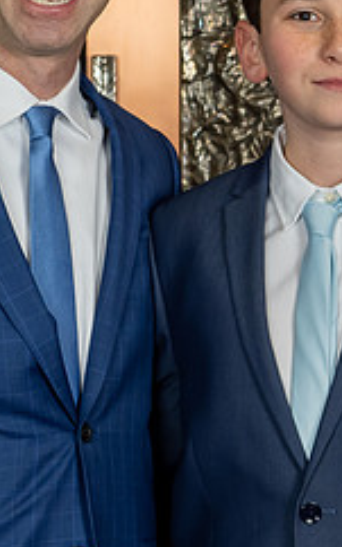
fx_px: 2702
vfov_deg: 11.6
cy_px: 239
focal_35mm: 181
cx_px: 417
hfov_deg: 7.2
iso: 640
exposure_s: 1/200
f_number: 8
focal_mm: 40
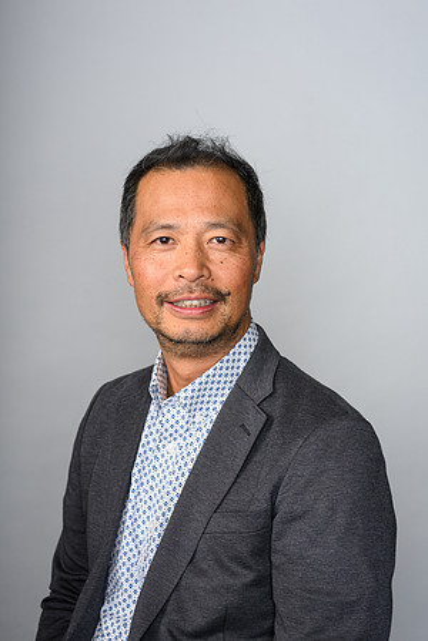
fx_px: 892
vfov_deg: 39.6
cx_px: 214
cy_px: 320
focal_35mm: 50
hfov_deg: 27.0
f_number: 5.6
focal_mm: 50
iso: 200
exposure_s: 1/200
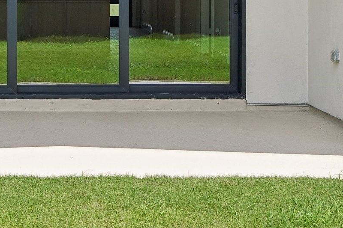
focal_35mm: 128
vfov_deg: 10.6
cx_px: 11
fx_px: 1219
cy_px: -17
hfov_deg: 15.7
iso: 500
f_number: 8
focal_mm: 50
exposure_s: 1/640
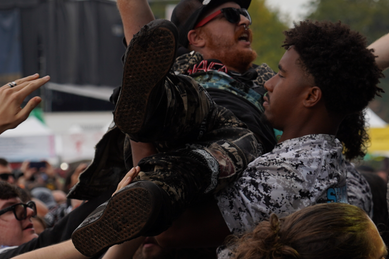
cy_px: 53
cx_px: 266
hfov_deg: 7.9
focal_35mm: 262
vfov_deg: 5.2
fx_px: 2831
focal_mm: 105
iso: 100
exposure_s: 1/320
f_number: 6.3
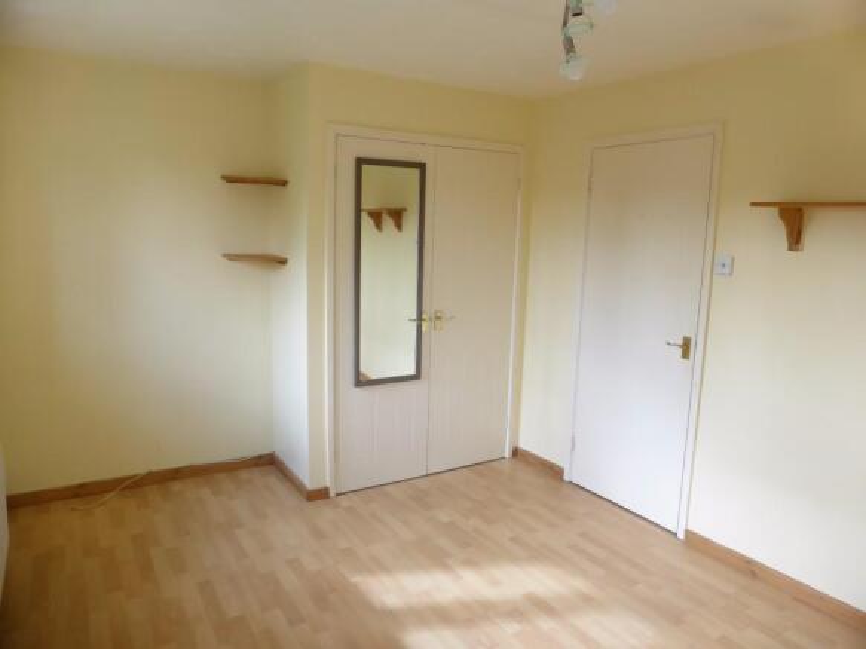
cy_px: 324
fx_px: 600
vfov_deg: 56.8
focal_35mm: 24
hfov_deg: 71.6
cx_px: 433
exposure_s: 1/60
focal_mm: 4.3
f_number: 3.3
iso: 200
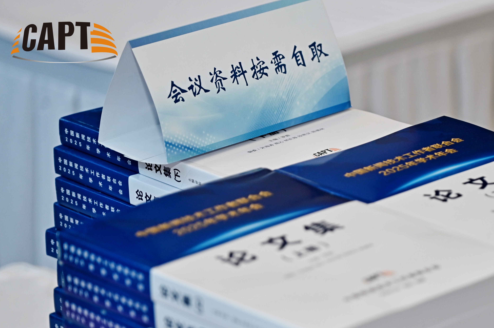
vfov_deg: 8.3
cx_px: 385
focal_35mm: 165
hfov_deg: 12.4
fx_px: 2263
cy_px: 247
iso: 500
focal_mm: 105
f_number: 4
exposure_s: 1/125
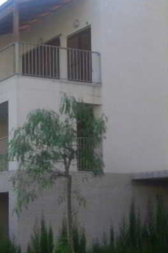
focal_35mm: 90
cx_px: -10
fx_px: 630
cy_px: 156
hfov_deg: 14.9
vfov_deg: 22.6
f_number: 4.3
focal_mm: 5.7
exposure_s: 1/200
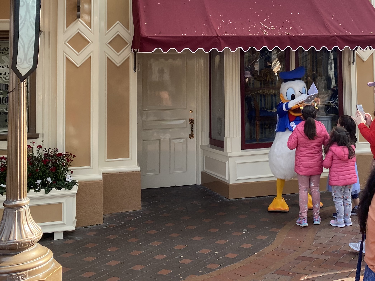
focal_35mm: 50
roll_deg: -1.0
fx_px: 542
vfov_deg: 28.1
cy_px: 35
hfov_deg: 37.3
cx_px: 281
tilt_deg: +3.4
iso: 32
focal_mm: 4.25
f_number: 1.8
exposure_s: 1/469
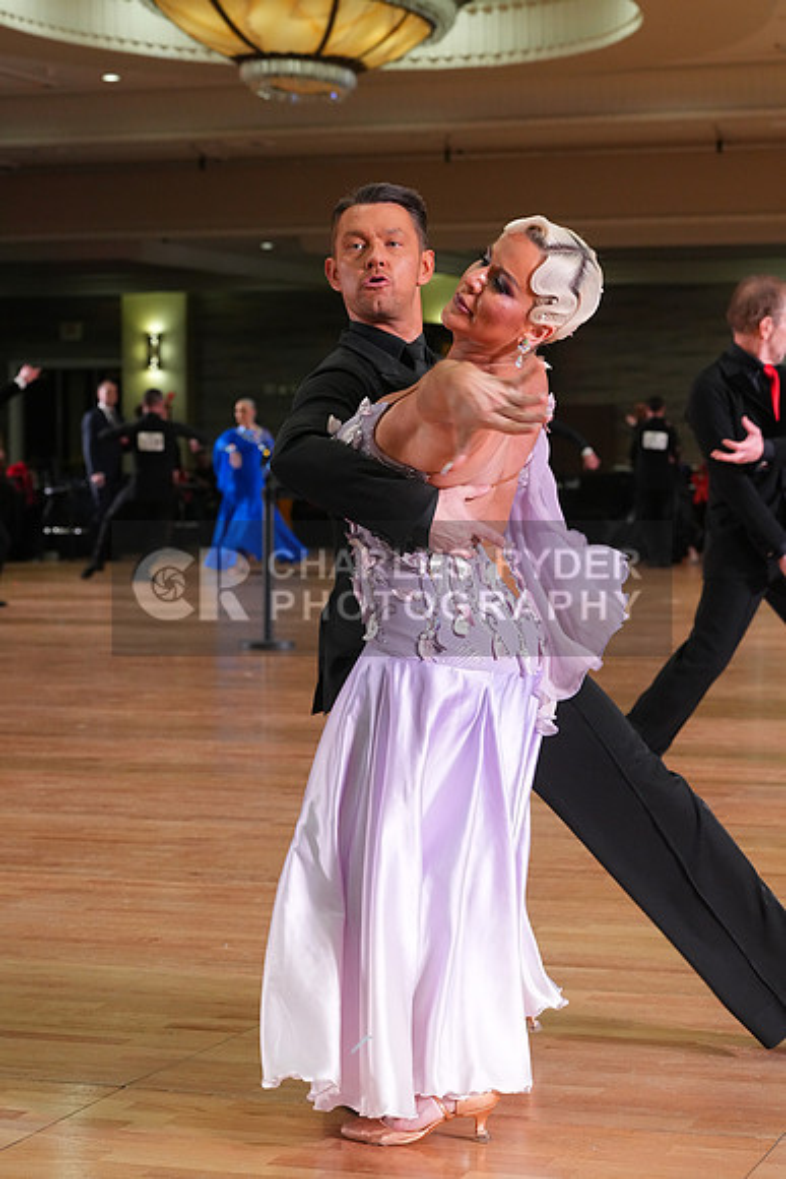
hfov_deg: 16.3
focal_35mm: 84
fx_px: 2749
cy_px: 590
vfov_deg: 24.2
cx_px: 393
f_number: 6.3
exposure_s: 1/200
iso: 3200
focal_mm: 84
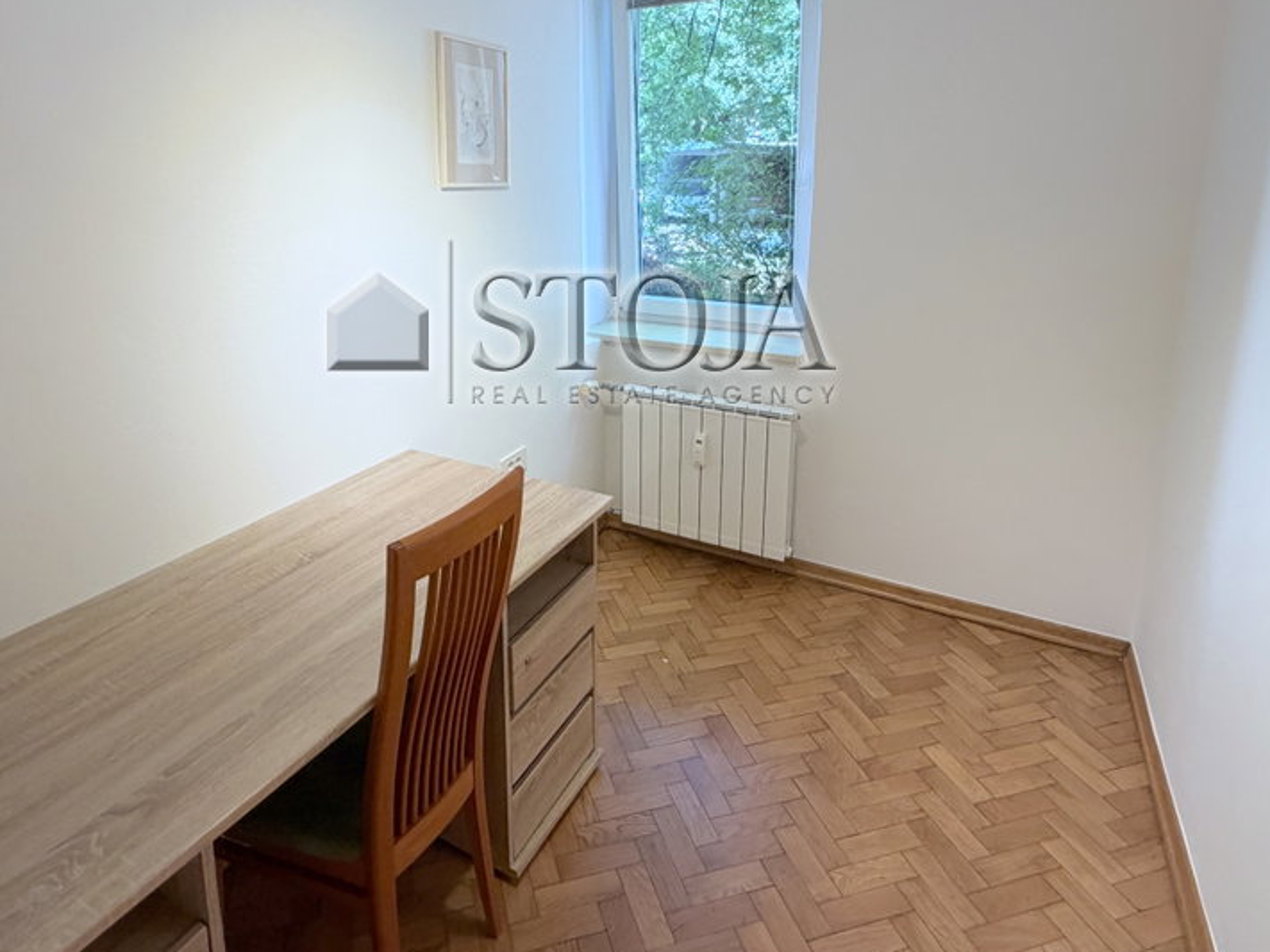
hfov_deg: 78.8
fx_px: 770
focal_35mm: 21
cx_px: 581
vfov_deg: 62.0
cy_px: 322
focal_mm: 2.22
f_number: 2.2
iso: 160
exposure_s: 1/100
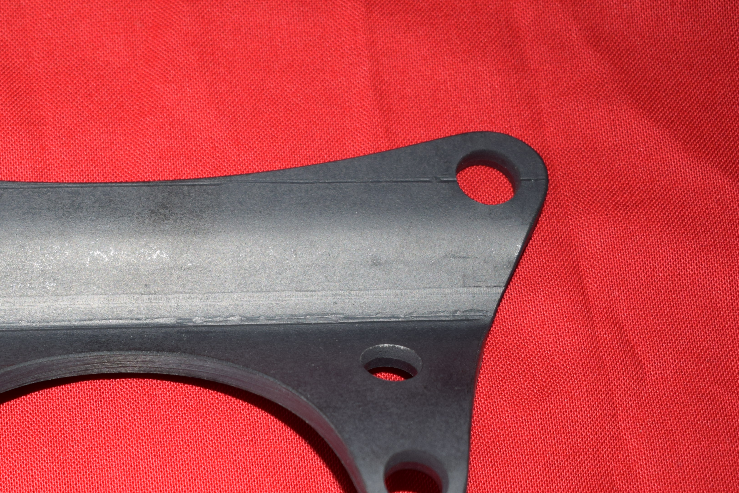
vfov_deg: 16.4
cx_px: 119
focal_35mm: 83
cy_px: 367
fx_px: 1704
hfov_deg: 24.0
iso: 360
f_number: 4.2
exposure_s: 1/30
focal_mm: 30
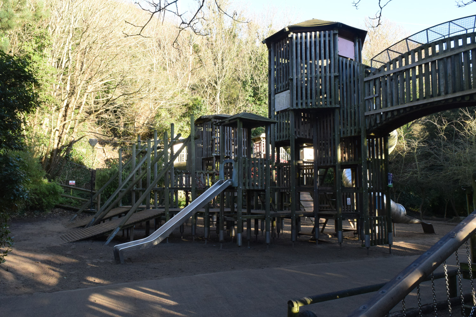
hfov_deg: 67.4
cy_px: 158
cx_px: 238
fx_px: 357
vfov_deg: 47.9
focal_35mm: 27
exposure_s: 1/160
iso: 1600
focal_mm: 18
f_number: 13
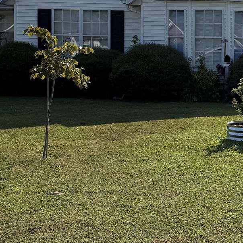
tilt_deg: -3.3
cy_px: 81
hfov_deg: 20.6
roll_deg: -1.7
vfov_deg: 21.3
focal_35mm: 81
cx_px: 248
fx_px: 643
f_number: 1.78
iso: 80
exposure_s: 1/10309
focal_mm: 6.76
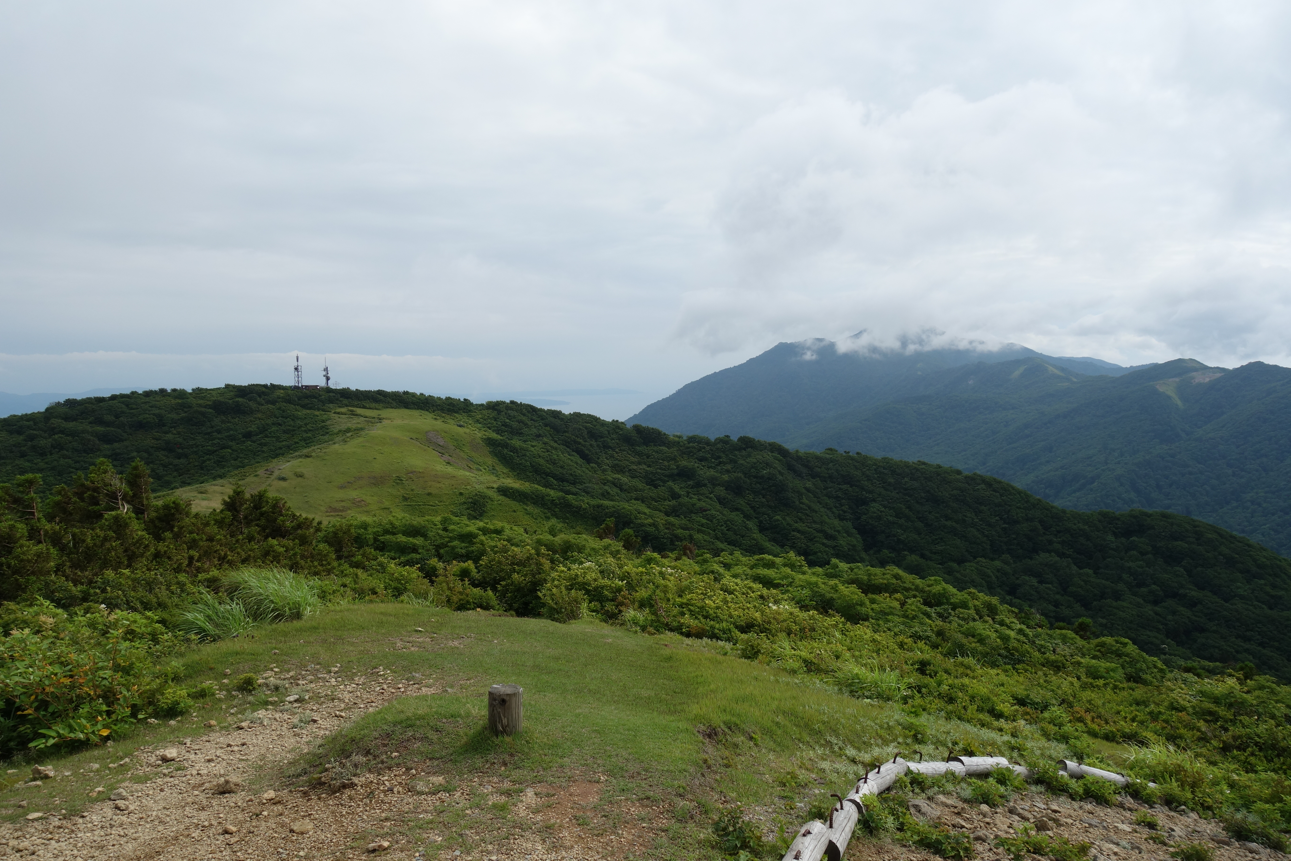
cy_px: 430
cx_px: 646
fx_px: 1004
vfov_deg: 46.4
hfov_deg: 65.5
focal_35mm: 28
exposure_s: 1/640
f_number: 5.6
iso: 125
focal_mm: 10.4
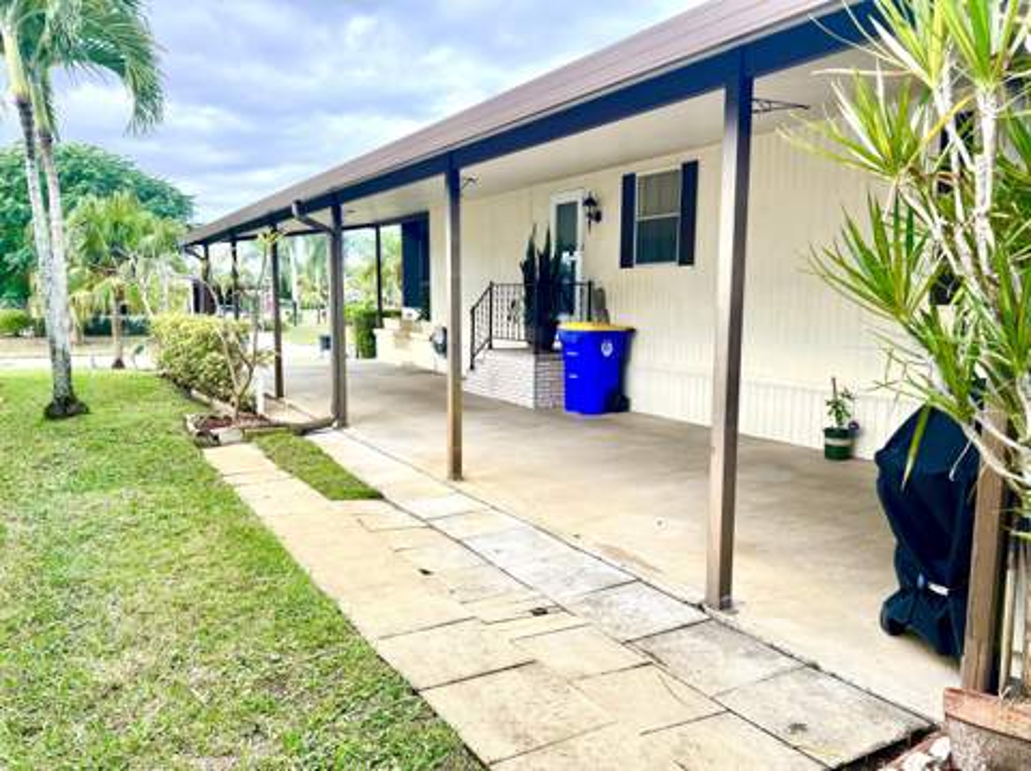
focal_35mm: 26
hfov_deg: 67.4
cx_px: 516
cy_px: 386
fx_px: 774
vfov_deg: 53.0
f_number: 1.5
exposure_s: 1/558
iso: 50
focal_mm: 5.7
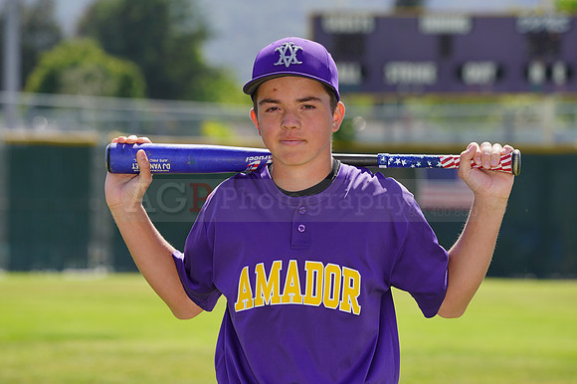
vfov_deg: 5.9
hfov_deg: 8.9
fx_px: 3716
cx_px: 288
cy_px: 192
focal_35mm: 232
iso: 100
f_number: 8
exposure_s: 1/250
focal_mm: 232
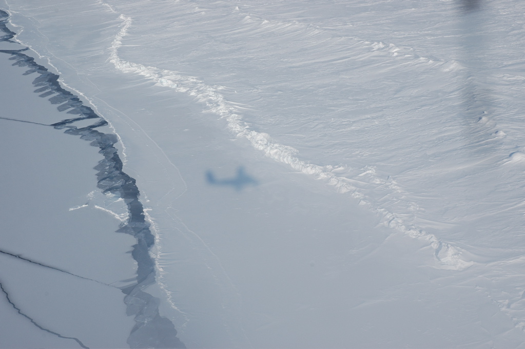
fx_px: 962
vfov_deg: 20.6
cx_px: 262
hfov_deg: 30.5
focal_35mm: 66
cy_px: 174
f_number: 11
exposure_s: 1/500
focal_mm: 44
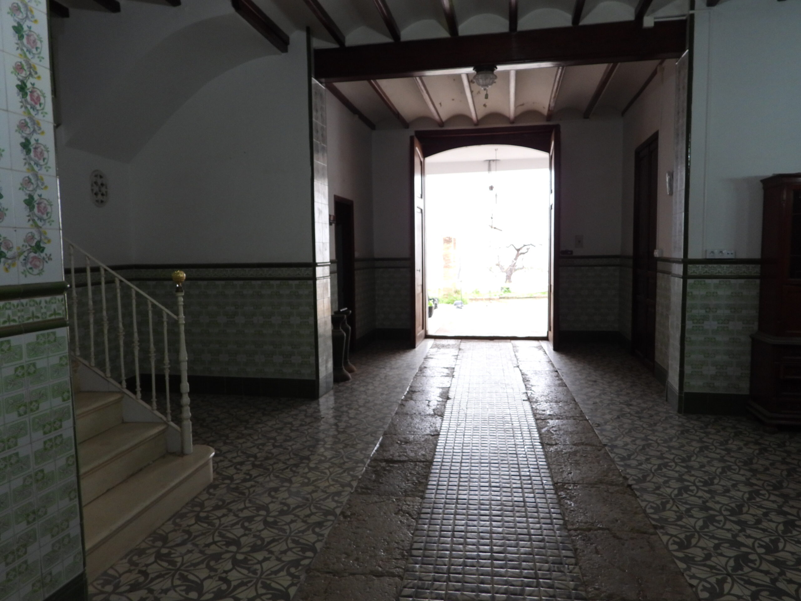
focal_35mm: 24
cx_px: 400
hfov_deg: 71.6
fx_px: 555
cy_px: 300
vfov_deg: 56.8
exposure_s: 1/30
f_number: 2.8
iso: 220
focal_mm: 4.3
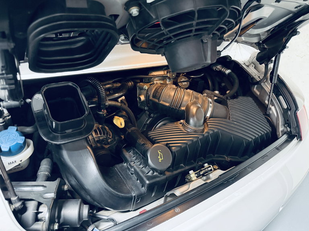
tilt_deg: -31.2
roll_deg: -7.5
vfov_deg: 56.8
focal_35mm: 24
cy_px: 116
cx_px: 154
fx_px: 214
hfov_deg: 71.6
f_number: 1.78
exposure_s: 1/33
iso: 800
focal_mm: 6.76
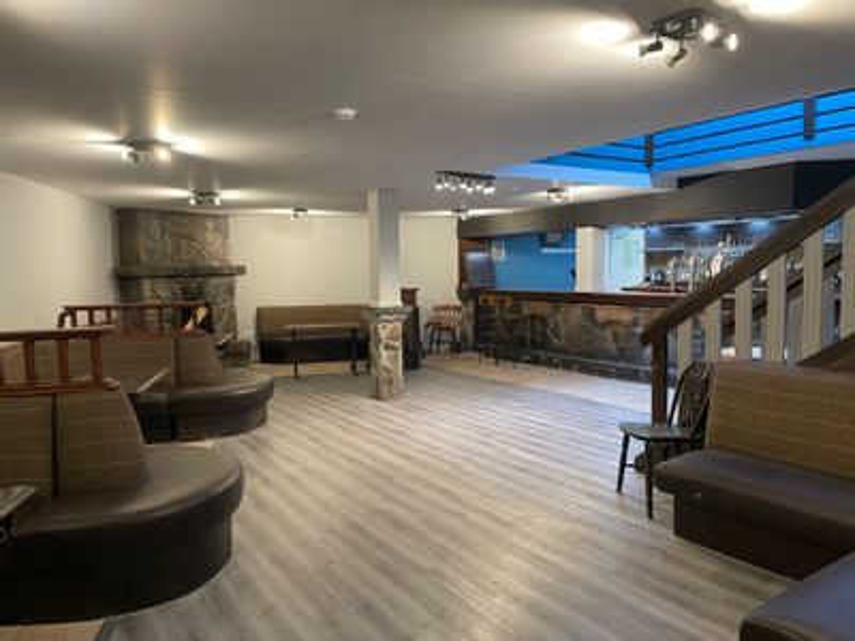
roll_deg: +0.8
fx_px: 642
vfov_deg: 53.1
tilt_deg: -5.3
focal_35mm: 26
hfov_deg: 67.3
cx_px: 428
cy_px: 320
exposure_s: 1/50
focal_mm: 4.2
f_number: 1.6
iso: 125
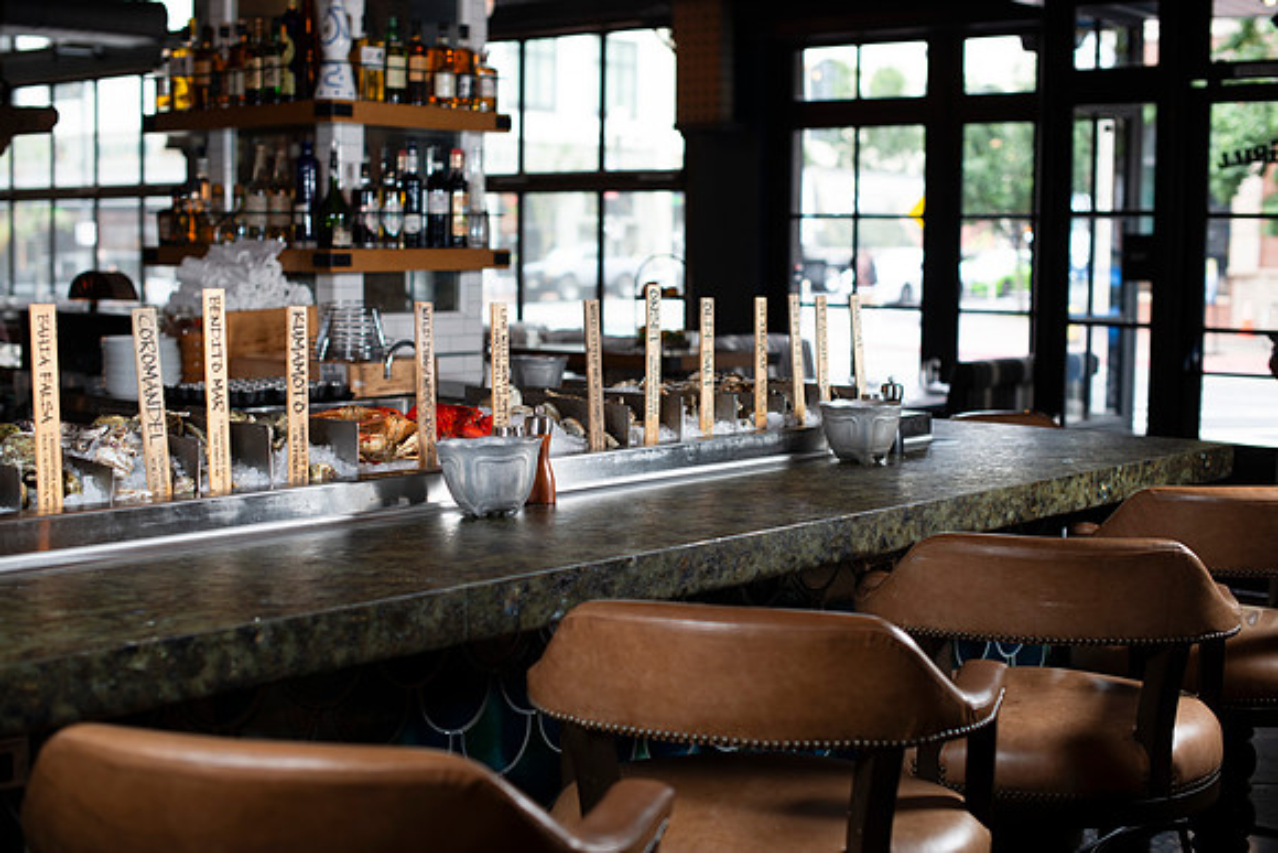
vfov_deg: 27.0
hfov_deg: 39.6
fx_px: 1775
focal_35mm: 50
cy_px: 426
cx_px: 639
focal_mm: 50
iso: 200
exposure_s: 1/100
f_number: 3.2
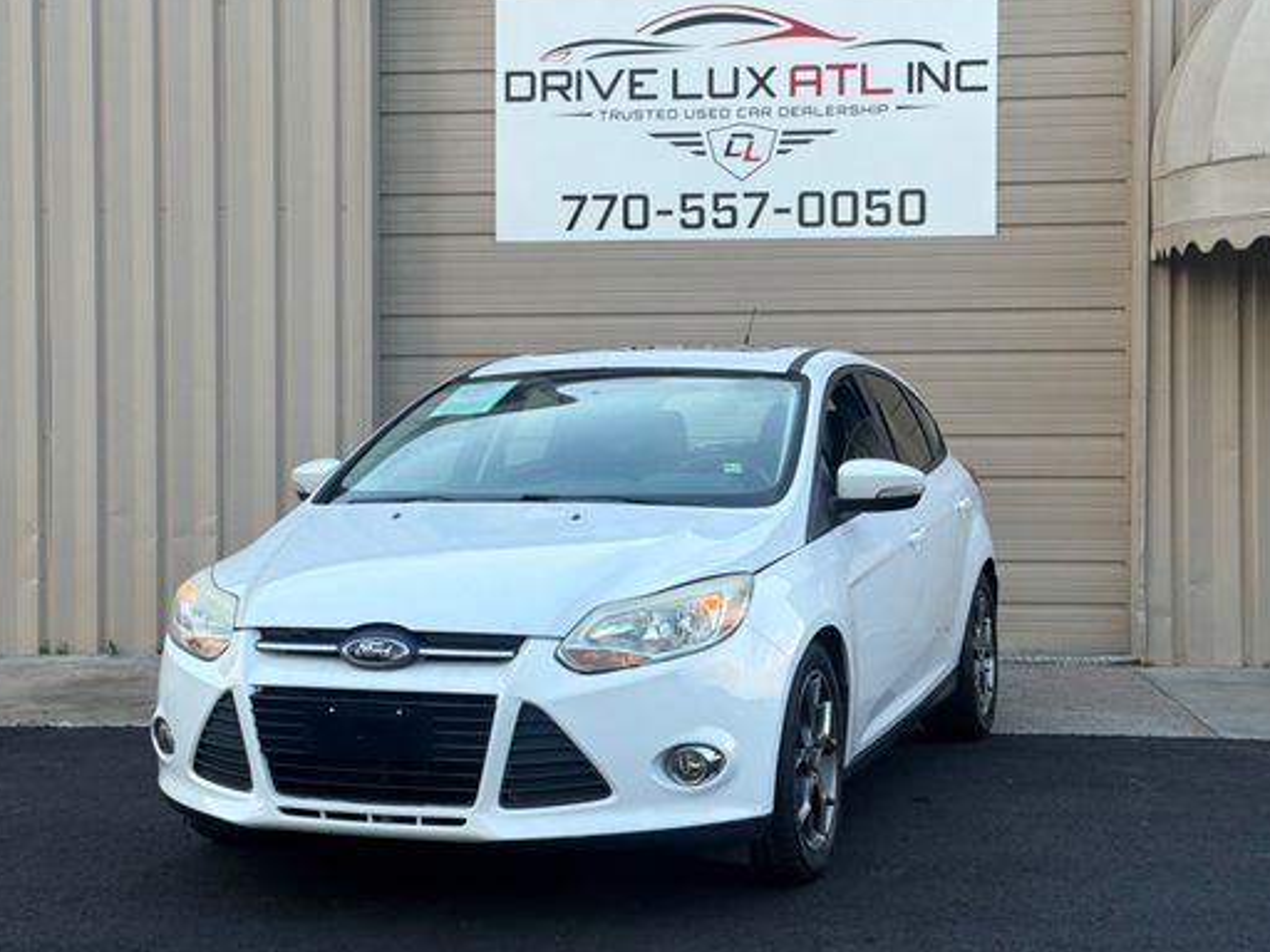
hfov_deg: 32.1
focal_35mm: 60
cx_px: 516
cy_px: 419
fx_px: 2201
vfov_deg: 24.4
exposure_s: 1/284
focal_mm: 6.76
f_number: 1.78
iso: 64
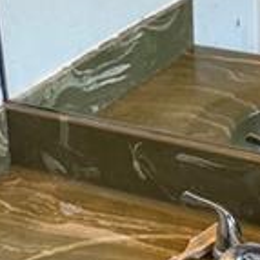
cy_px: 69
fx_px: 969
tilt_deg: -19.4
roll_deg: +3.1
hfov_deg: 15.2
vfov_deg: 15.2
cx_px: 185
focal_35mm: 114
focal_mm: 6.76
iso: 160
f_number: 1.78
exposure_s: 1/120
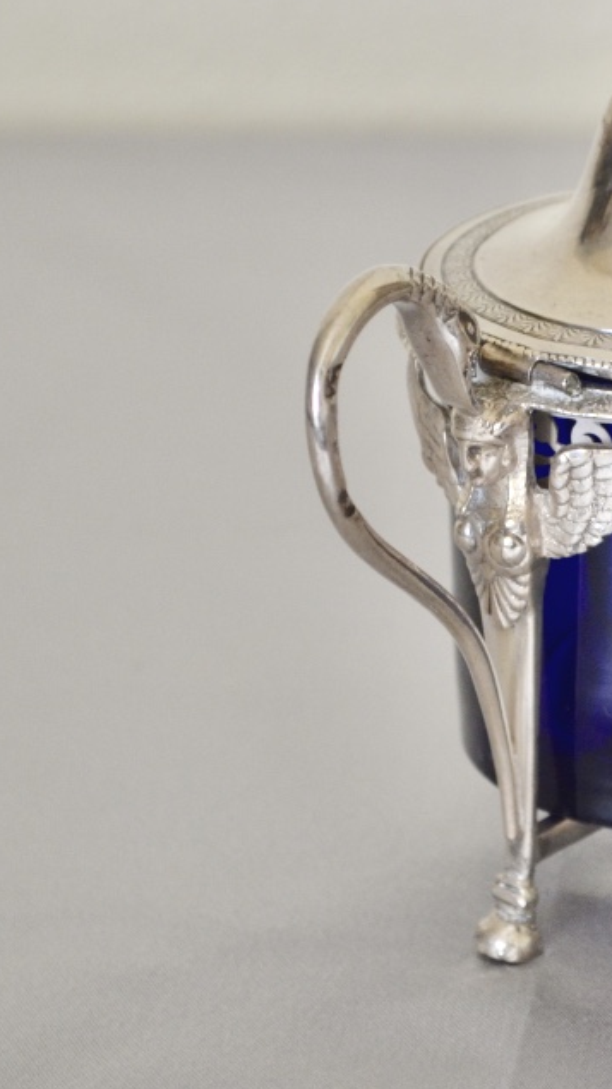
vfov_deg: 14.0
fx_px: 4445
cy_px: 430
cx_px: 691
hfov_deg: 7.8
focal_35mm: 154
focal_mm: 52
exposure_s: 1/50
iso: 800
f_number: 5.6
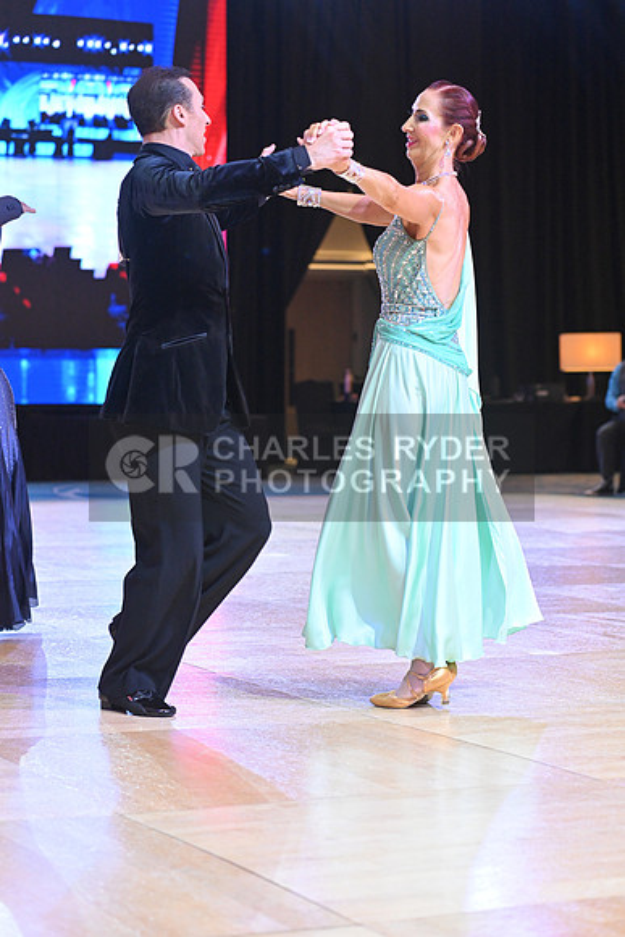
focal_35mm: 95
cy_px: 468
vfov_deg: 21.5
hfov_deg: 14.4
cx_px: 312
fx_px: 2472
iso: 2500
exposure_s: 1/320
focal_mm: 95
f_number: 4
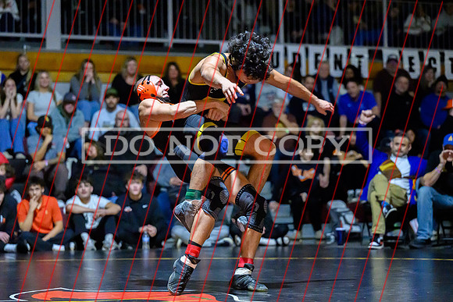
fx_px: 1420
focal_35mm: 113
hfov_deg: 18.1
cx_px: 212
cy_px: 162
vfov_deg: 12.2
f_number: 2.8
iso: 16000
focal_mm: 101
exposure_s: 1/500
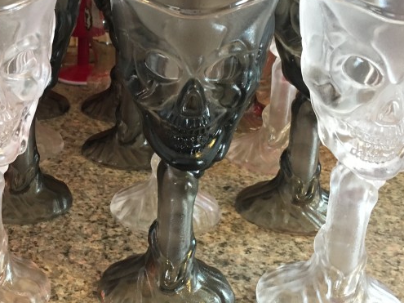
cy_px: 172
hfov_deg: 31.2
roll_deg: -0.5
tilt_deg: -23.1
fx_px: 700
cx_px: 66
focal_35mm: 60
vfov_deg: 24.4
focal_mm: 4.15
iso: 125
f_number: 2.2
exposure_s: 1/30
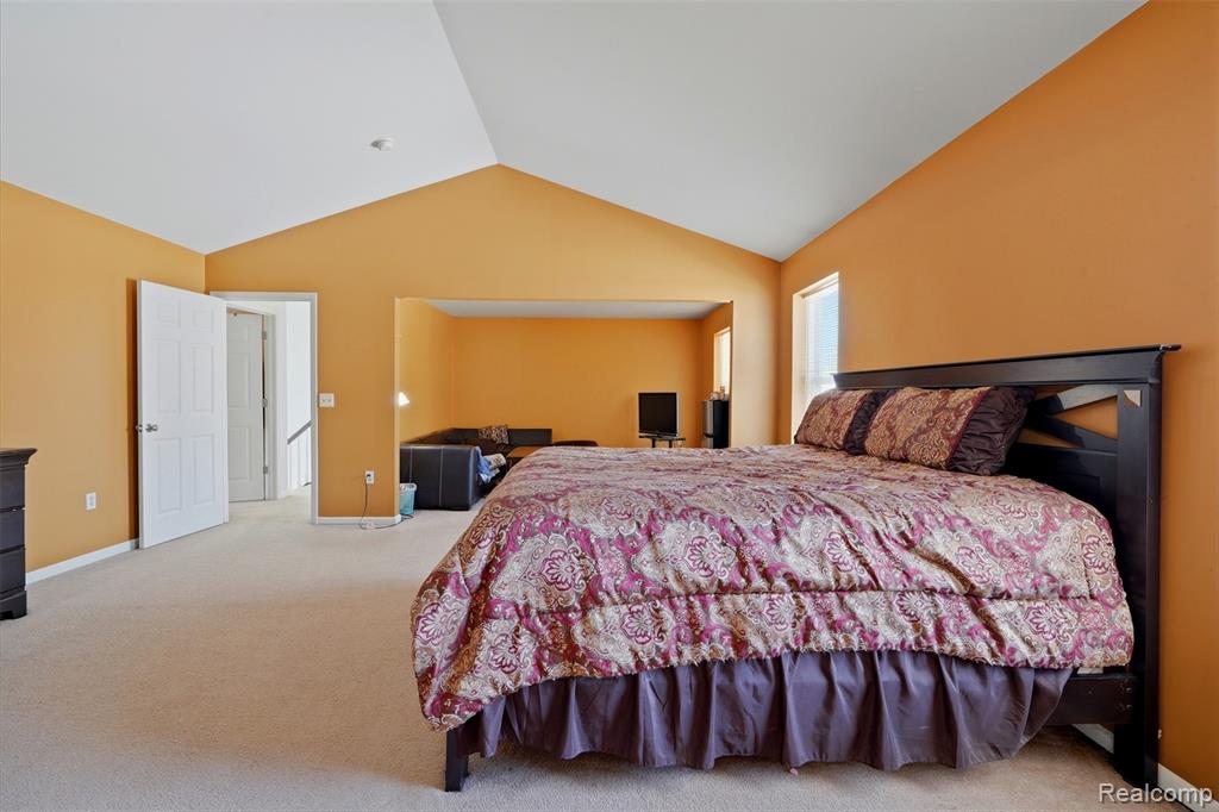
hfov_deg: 96.8
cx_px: 610
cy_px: 406
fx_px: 542
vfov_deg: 73.7
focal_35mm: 16
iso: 250
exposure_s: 1/125
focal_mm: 16
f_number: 8
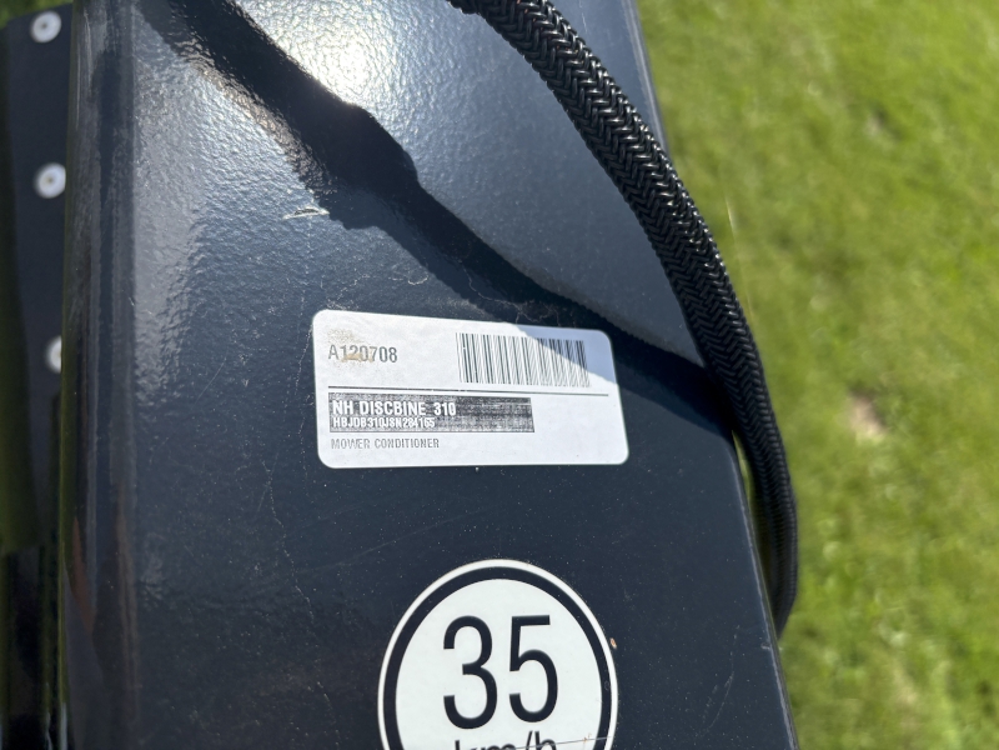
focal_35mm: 26
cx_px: 500
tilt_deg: -52.7
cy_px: 375
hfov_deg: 67.3
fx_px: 750
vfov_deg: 53.1
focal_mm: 5.96
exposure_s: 1/8333
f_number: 1.6
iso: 50
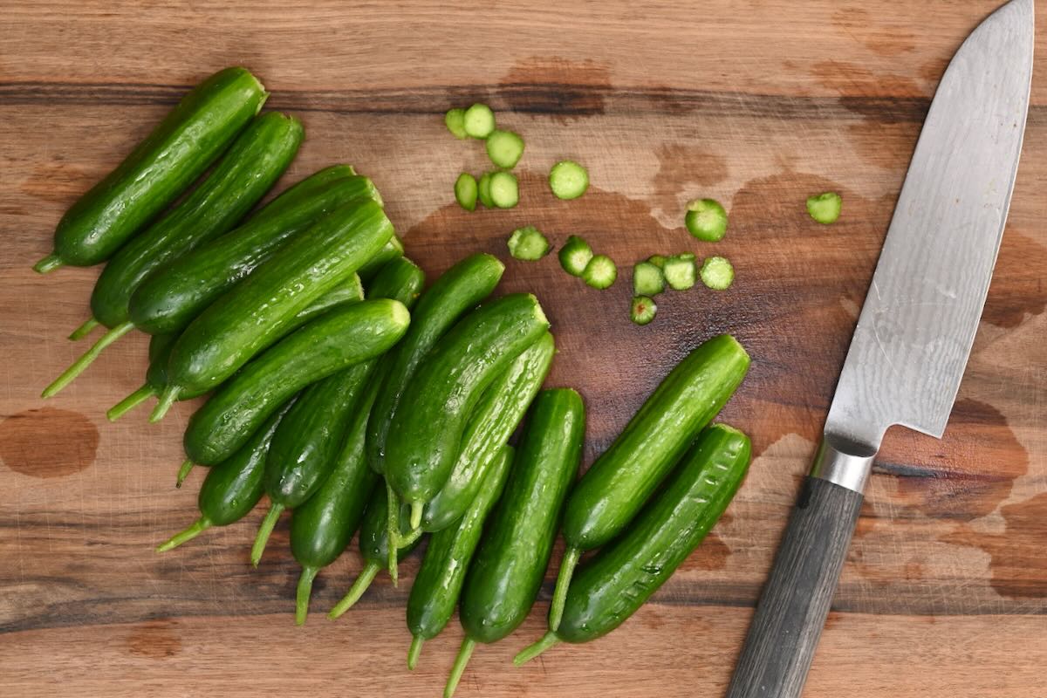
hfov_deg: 36.2
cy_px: 349
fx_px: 1599
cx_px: 524
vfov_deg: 24.6
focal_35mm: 55
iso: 200
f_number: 7.1
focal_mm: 55
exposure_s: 1/25
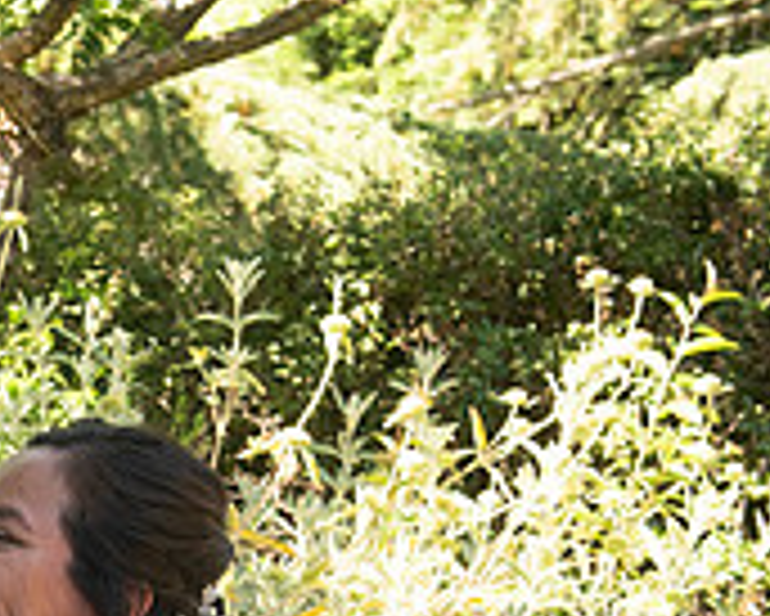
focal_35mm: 127
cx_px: -185
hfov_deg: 14.6
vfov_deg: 11.9
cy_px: 753
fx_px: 2896
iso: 640
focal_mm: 40
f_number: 4.5
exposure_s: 1/400
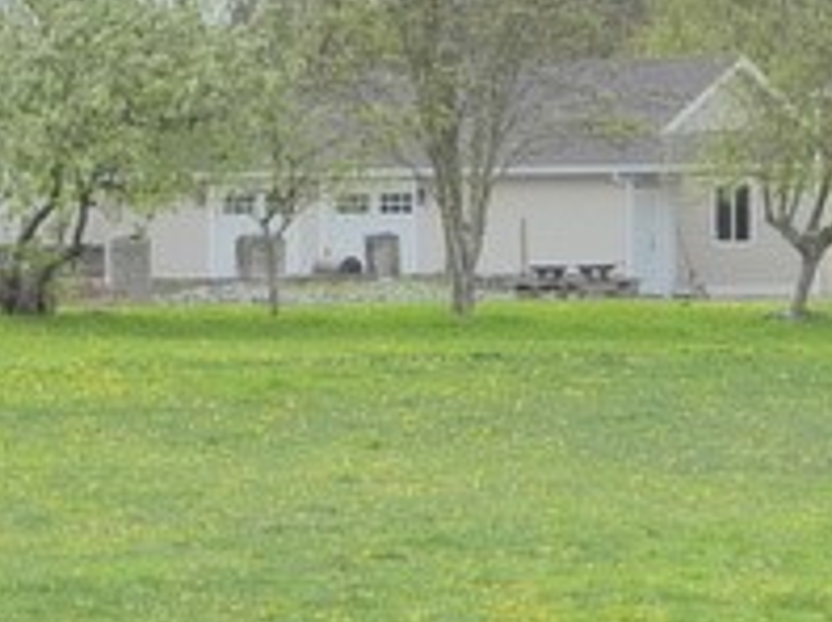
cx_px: 130
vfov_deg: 8.7
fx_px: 4081
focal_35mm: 170
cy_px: 345
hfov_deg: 11.6
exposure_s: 1/1300
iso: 200
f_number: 3.8
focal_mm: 7.2
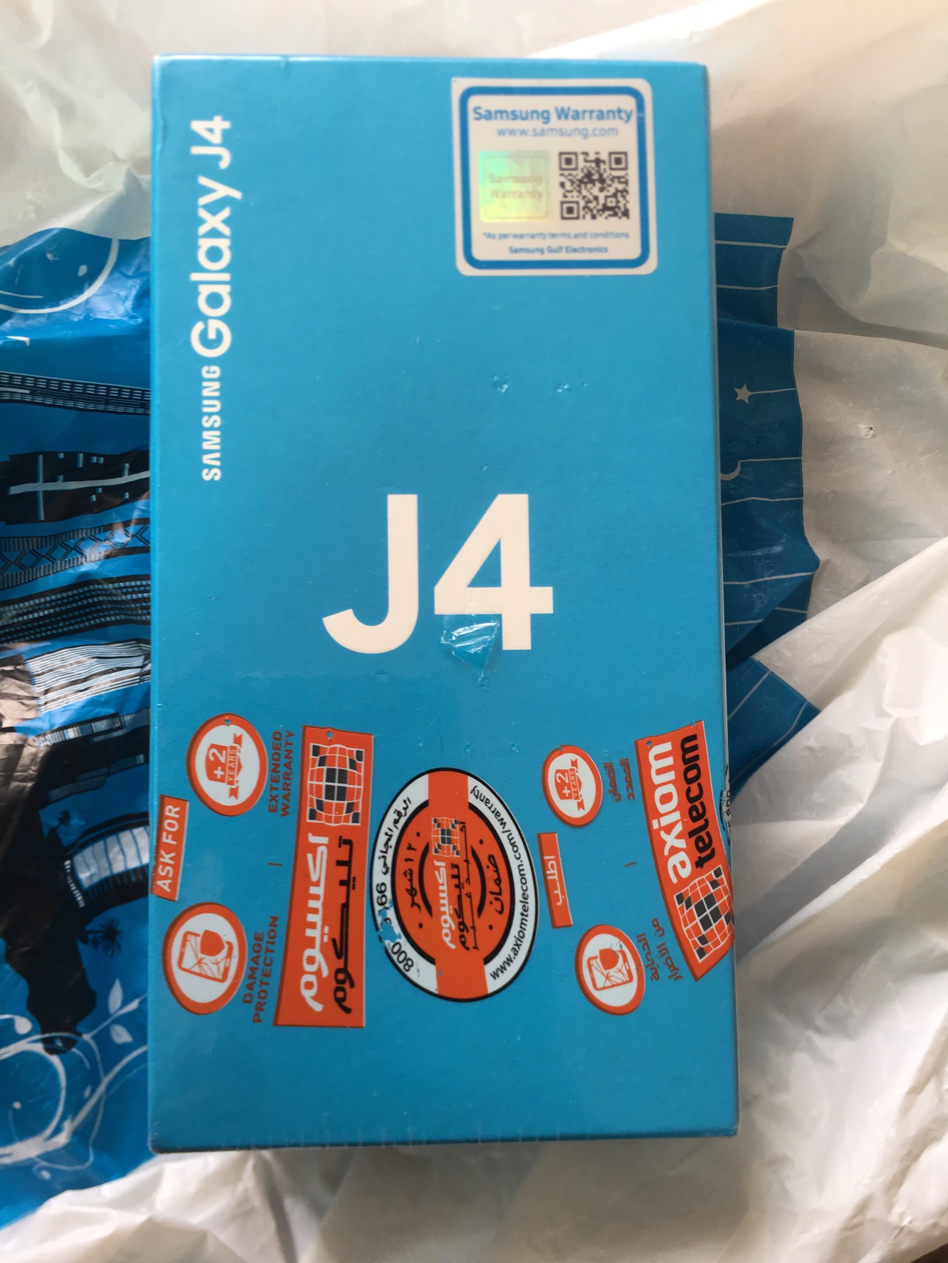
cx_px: 474
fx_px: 1059
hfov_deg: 48.2
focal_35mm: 29
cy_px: 632
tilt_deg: -83.1
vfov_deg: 61.7
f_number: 2.2
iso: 25
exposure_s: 1/50
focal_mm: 4.15
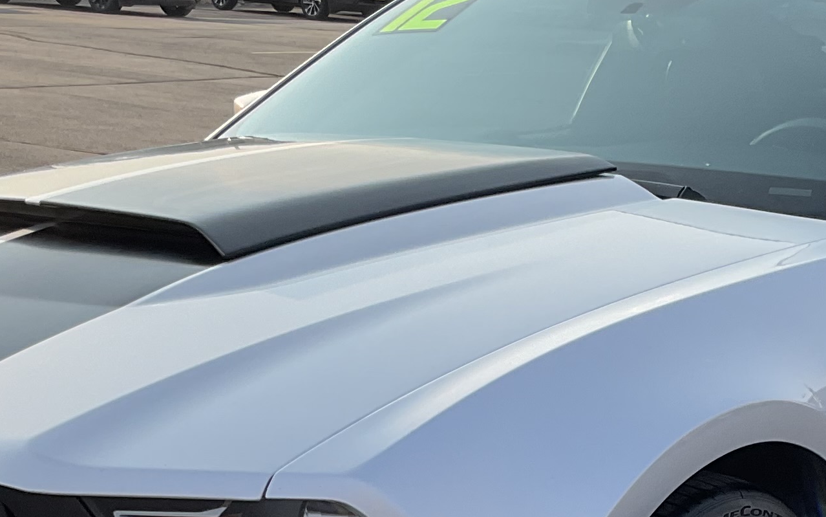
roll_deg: -2.1
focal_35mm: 97
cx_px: 535
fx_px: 2184
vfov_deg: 13.1
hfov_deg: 21.4
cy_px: 662
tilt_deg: -17.9
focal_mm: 3
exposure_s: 1/620
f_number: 1.8
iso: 16
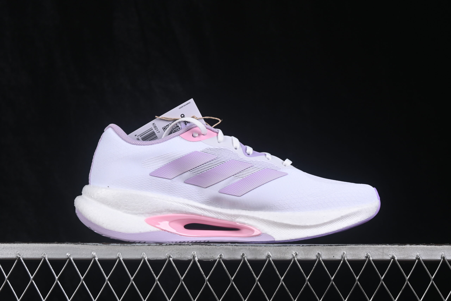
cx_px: 226
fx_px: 940
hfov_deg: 27.0
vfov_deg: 18.2
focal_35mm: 75
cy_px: 150
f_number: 8
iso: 160
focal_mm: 50
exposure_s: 1/80
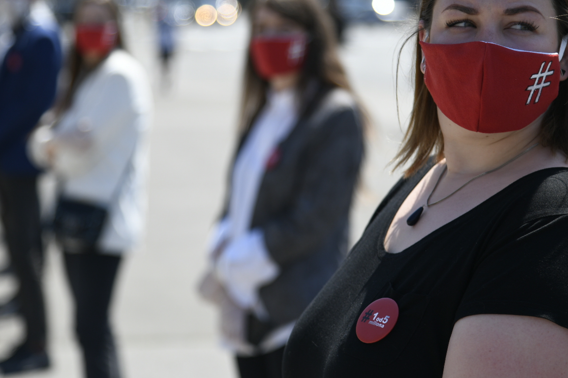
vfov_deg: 9.5
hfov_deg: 14.2
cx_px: 281
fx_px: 2288
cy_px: 128
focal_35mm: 145
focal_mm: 105
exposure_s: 1/1250
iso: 200
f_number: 4
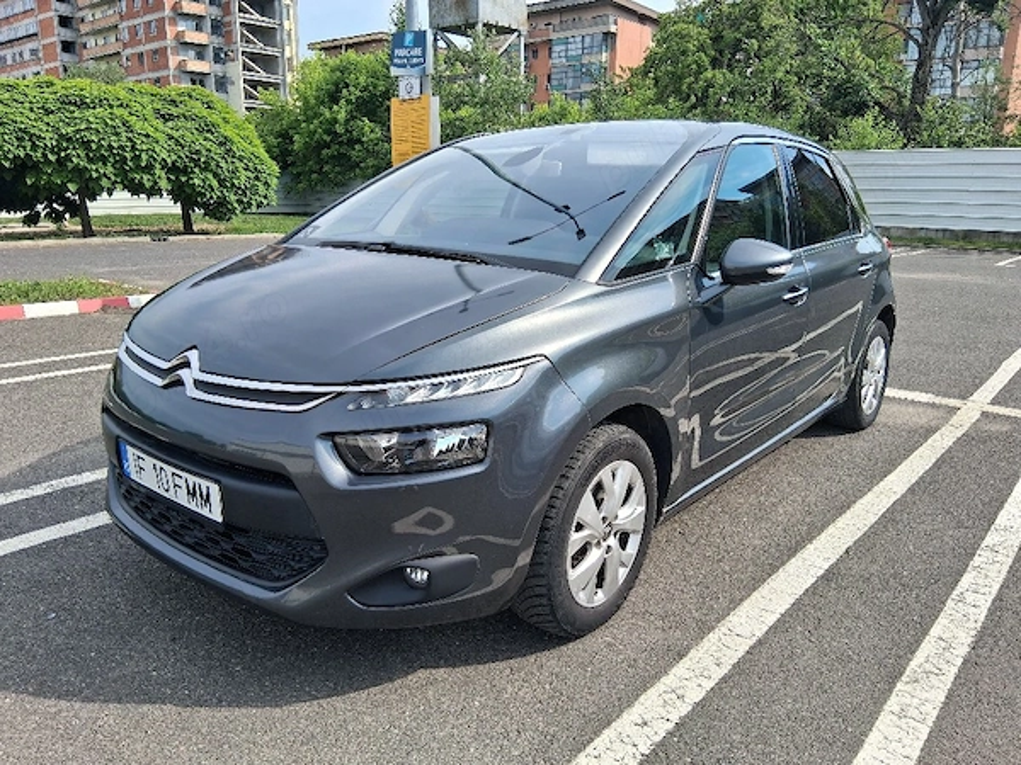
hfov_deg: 67.3
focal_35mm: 26
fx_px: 767
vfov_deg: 53.1
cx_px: 510
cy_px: 382
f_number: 1.8
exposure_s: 1/385
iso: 25
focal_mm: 3.98
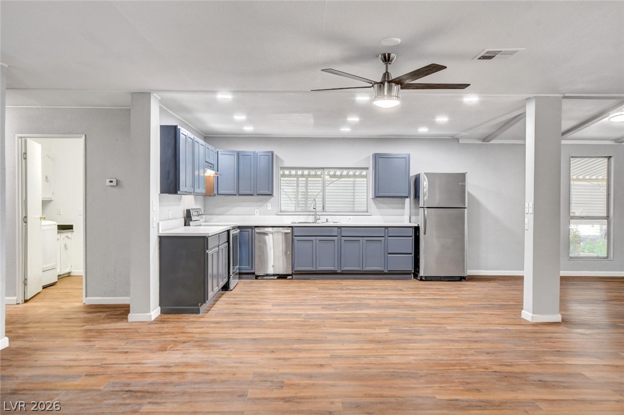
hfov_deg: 62.0
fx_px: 520
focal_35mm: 30
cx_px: 312
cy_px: 208
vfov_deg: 43.6
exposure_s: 1/6
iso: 640
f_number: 9
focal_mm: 20
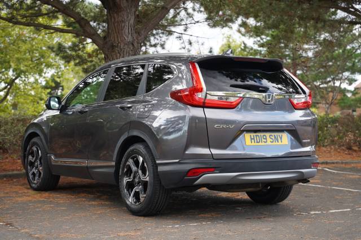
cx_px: 180
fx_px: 630
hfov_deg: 32.0
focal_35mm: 63
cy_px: 120
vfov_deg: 21.6
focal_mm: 62.9
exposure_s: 1/160
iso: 320
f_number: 4
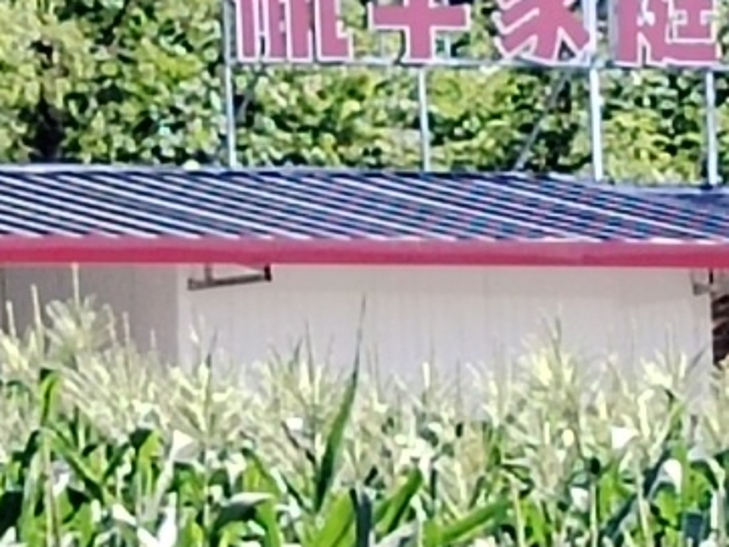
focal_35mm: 454
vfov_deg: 3.3
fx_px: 9564
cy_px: 85
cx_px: 471
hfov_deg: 4.4
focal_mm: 4.25
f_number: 1.8
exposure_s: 1/498
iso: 100
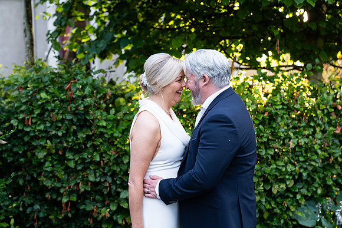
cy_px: 114
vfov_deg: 26.0
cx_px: 171
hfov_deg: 38.2
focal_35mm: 52
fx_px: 494
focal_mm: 52
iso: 500
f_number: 2.8
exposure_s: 1/200
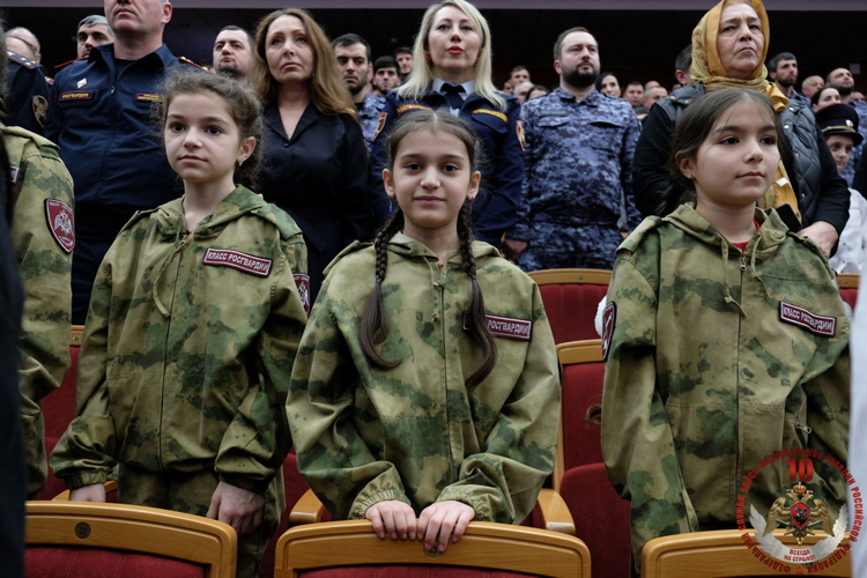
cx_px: 434
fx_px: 650
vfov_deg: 47.9
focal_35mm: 27
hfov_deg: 67.4
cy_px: 289
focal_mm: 18
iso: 800
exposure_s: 1/42
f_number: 2.8
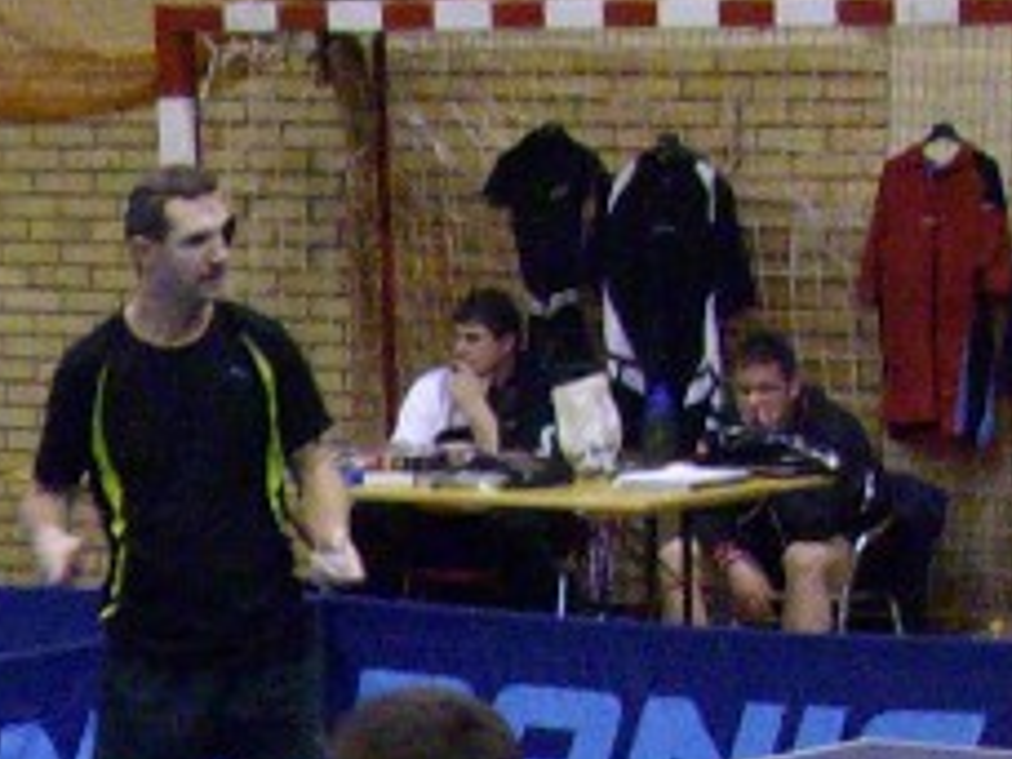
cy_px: 1438
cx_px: -568
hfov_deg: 8.5
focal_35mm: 227
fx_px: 6636
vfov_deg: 6.4
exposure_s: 1/60
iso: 320
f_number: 2.7
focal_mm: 6
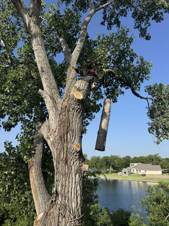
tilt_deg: +16.9
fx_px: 156
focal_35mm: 24
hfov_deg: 56.8
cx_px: 84
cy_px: 113
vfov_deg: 71.6
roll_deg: +0.3
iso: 80
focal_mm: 6.76
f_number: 1.78
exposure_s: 1/3597
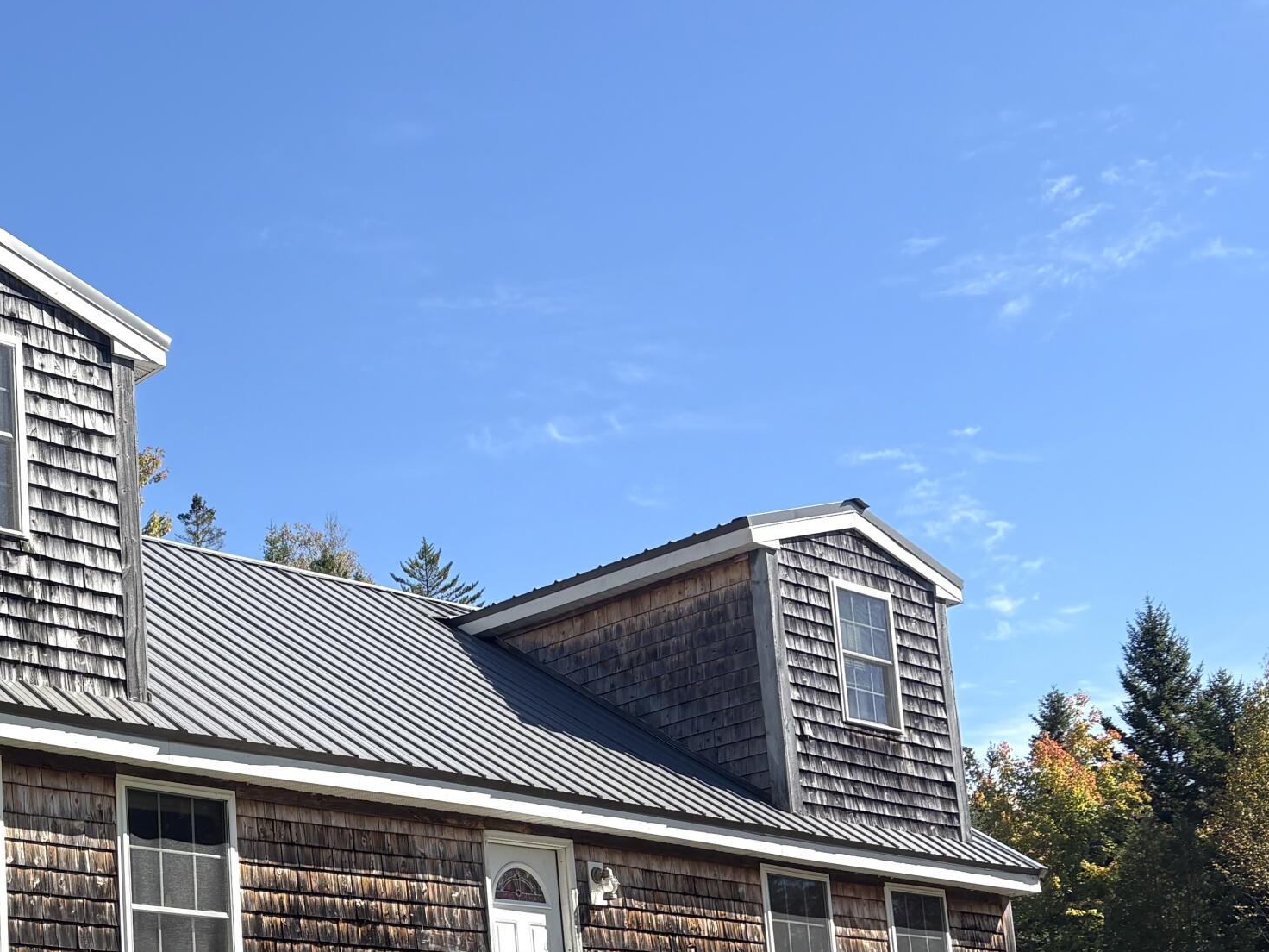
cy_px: 899
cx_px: 12
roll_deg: +2.6
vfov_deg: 26.4
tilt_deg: +9.3
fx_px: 1943
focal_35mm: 53
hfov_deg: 33.3
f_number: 1.6
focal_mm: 5.96
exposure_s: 1/1799
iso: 50
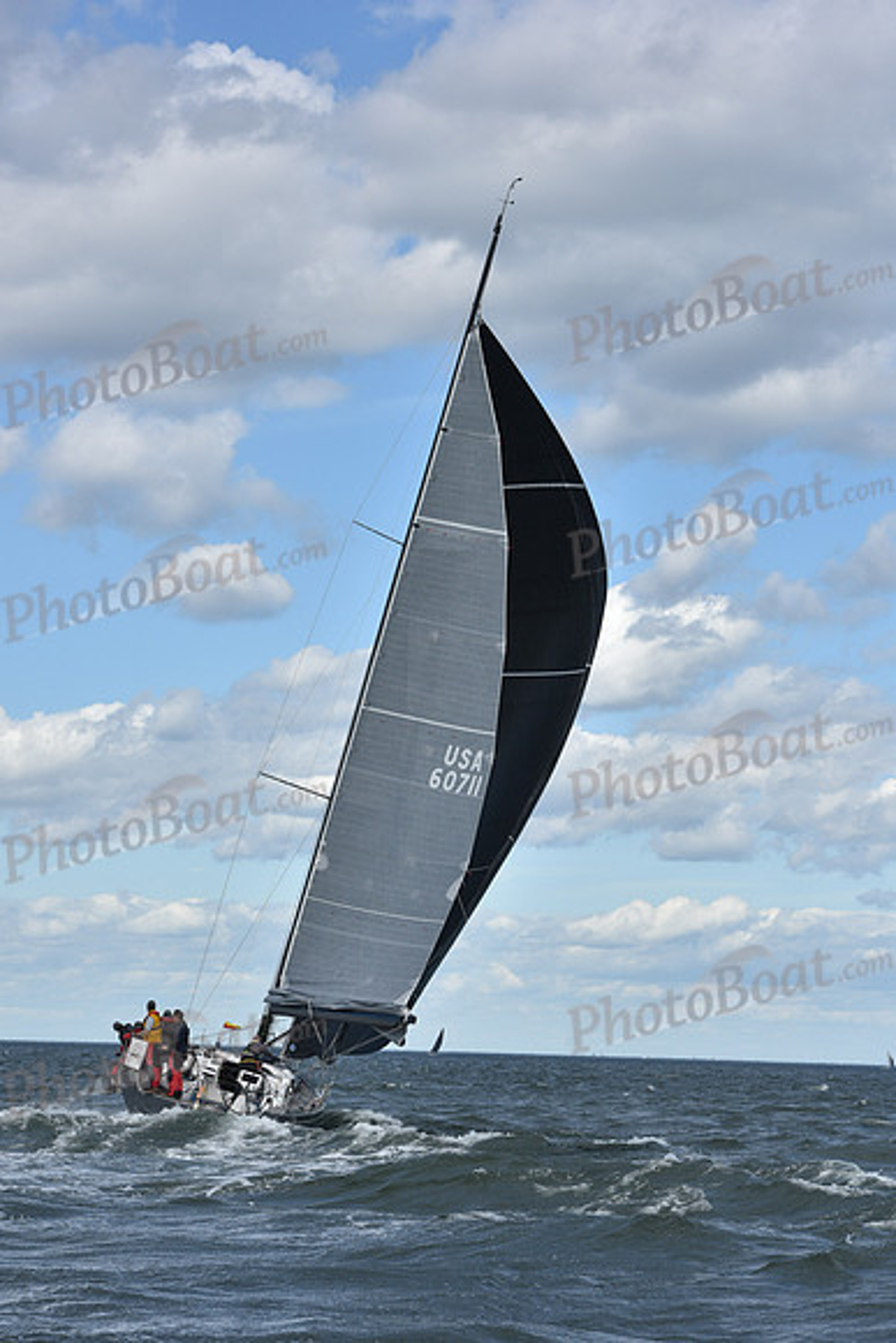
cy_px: 672
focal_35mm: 98
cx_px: 448
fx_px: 3656
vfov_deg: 20.8
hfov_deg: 14.0
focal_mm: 98
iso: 320
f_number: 9
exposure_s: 1/1000
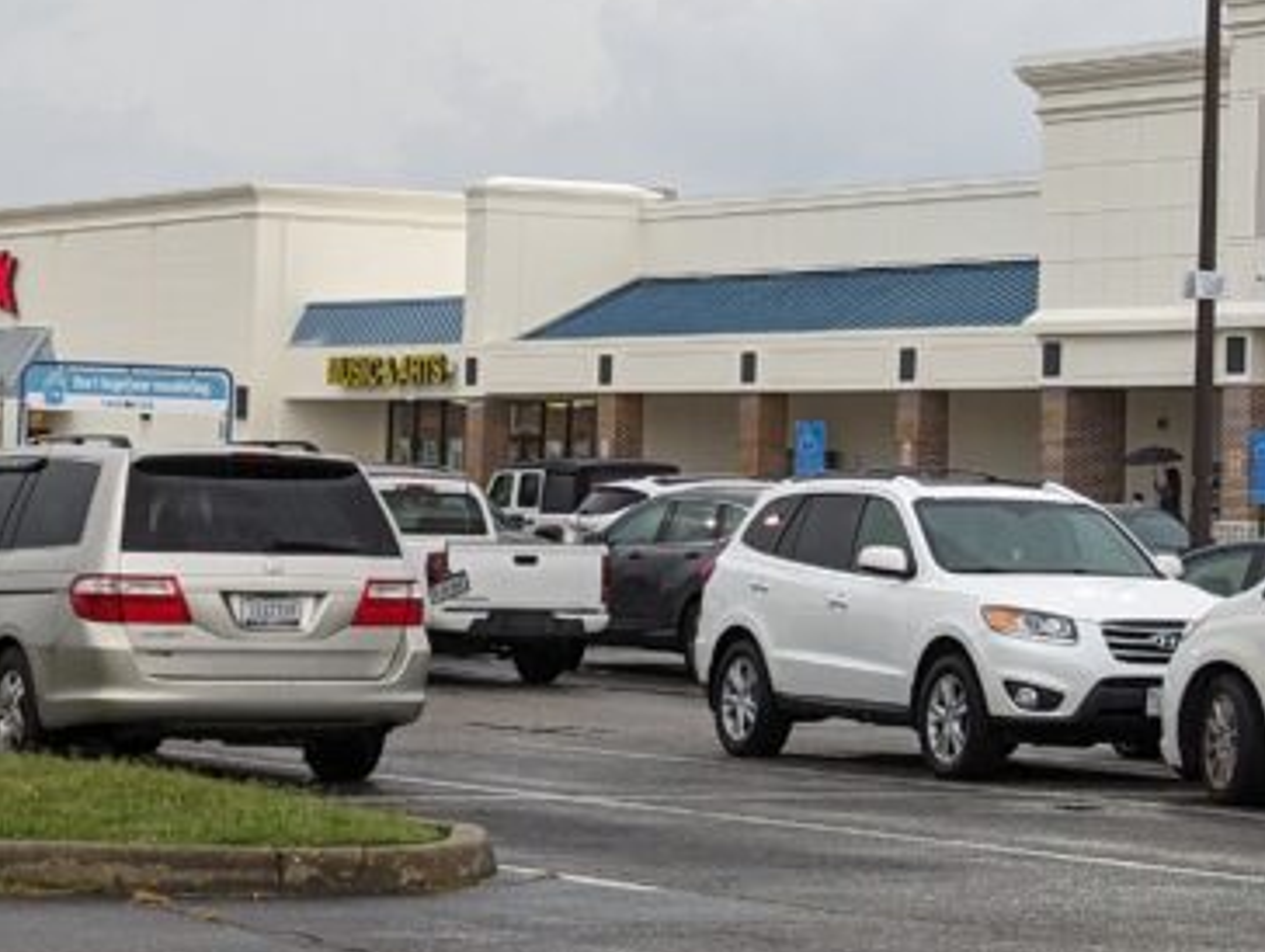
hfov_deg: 14.3
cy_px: 259
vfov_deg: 11.0
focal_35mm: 135
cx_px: 1324
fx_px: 4940
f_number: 1.85
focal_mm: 6.81
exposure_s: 1/170
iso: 62
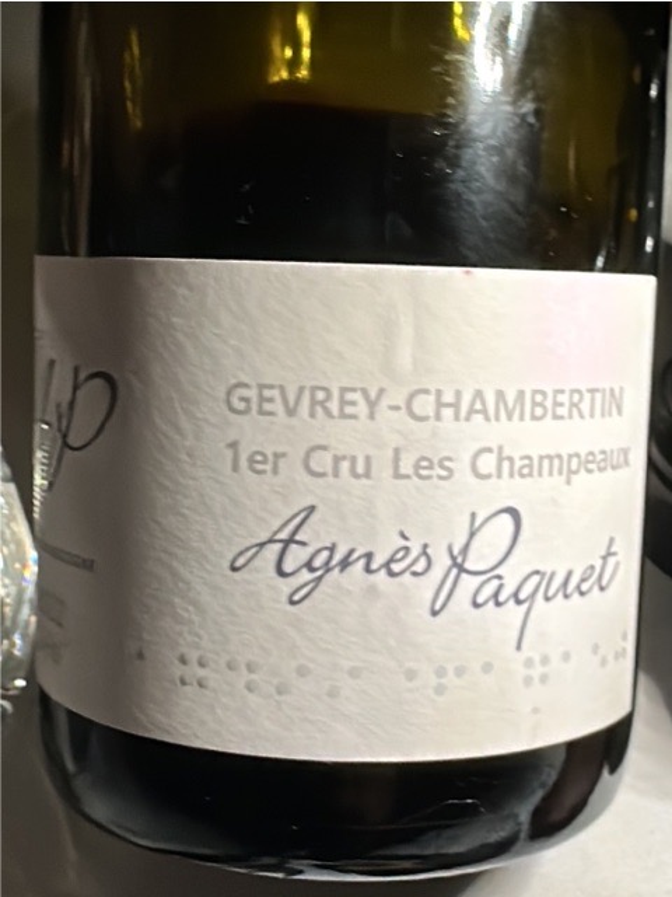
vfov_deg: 58.4
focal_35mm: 31
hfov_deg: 45.4
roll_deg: -0.9
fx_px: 802
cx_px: 336
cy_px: 448
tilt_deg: -42.9
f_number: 2.2
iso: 160
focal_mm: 2.22
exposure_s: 1/50
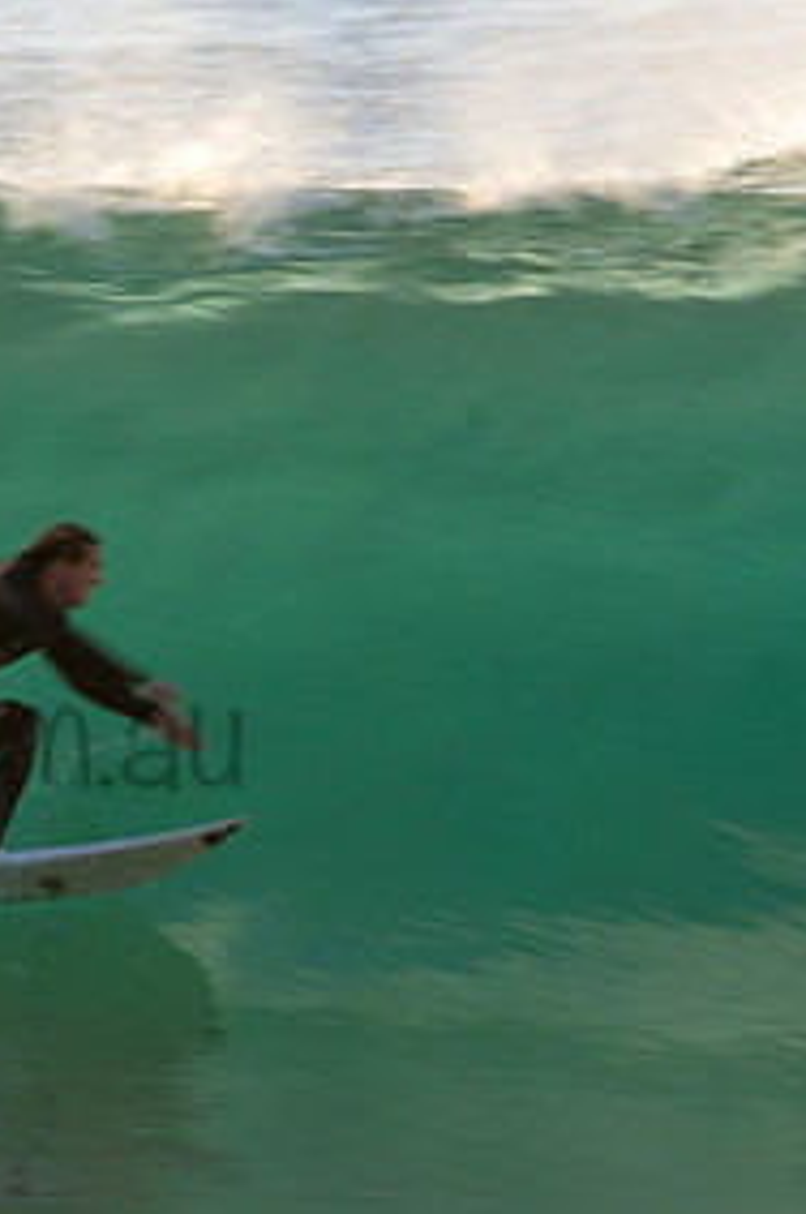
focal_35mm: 1540
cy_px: 689
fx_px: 51841
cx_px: -210
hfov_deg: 0.9
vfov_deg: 1.3
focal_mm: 500
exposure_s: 1/60
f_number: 11
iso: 100
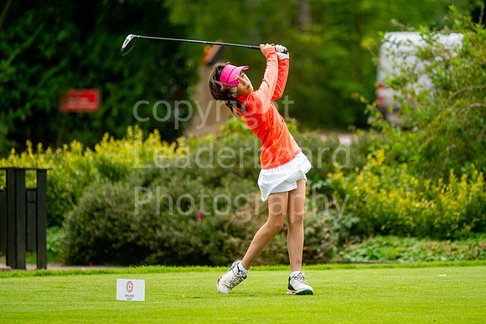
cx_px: 243
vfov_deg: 4.6
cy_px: 162
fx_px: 4051
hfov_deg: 6.9
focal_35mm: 300
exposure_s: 1/2000
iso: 320
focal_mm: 300
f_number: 4
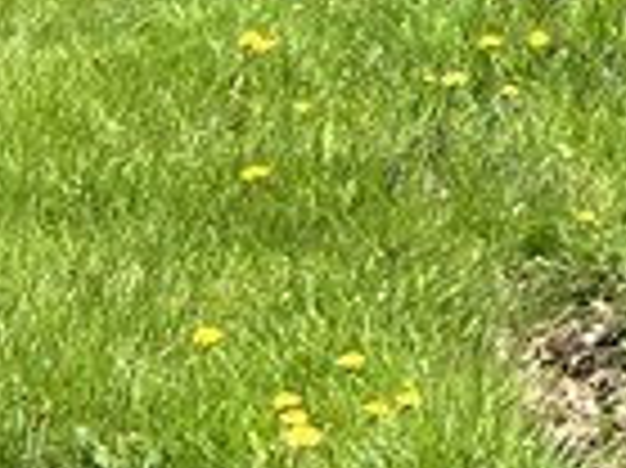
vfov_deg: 7.0
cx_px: 1887
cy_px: -868
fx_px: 3469
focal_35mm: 192
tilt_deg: +7.0
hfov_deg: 8.6
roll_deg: -1.1
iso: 50
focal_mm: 5.7
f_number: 1.5
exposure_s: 1/1295
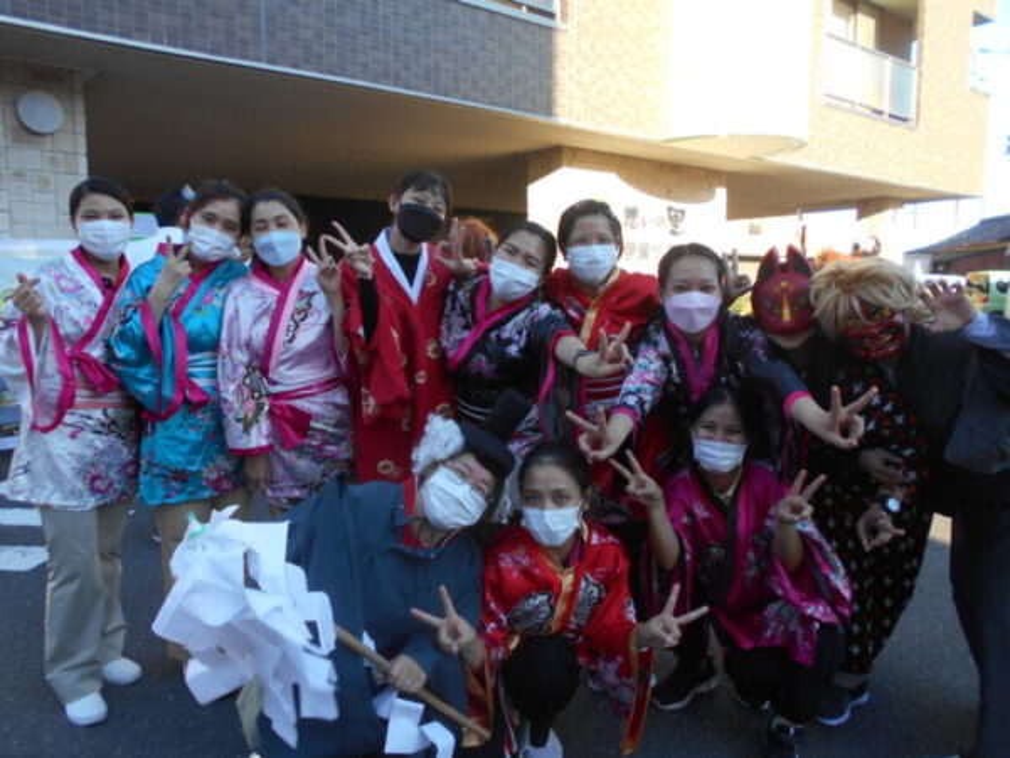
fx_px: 759
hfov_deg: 67.3
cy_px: 379
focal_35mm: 26
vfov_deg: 53.1
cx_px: 505
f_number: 3.2
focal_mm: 4.6
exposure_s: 1/125
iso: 80
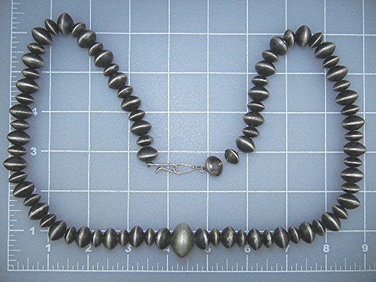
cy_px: 141
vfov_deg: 46.8
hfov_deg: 60.0
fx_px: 326
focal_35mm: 30
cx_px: 188
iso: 232
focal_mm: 5.4
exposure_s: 1/30
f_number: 3.5
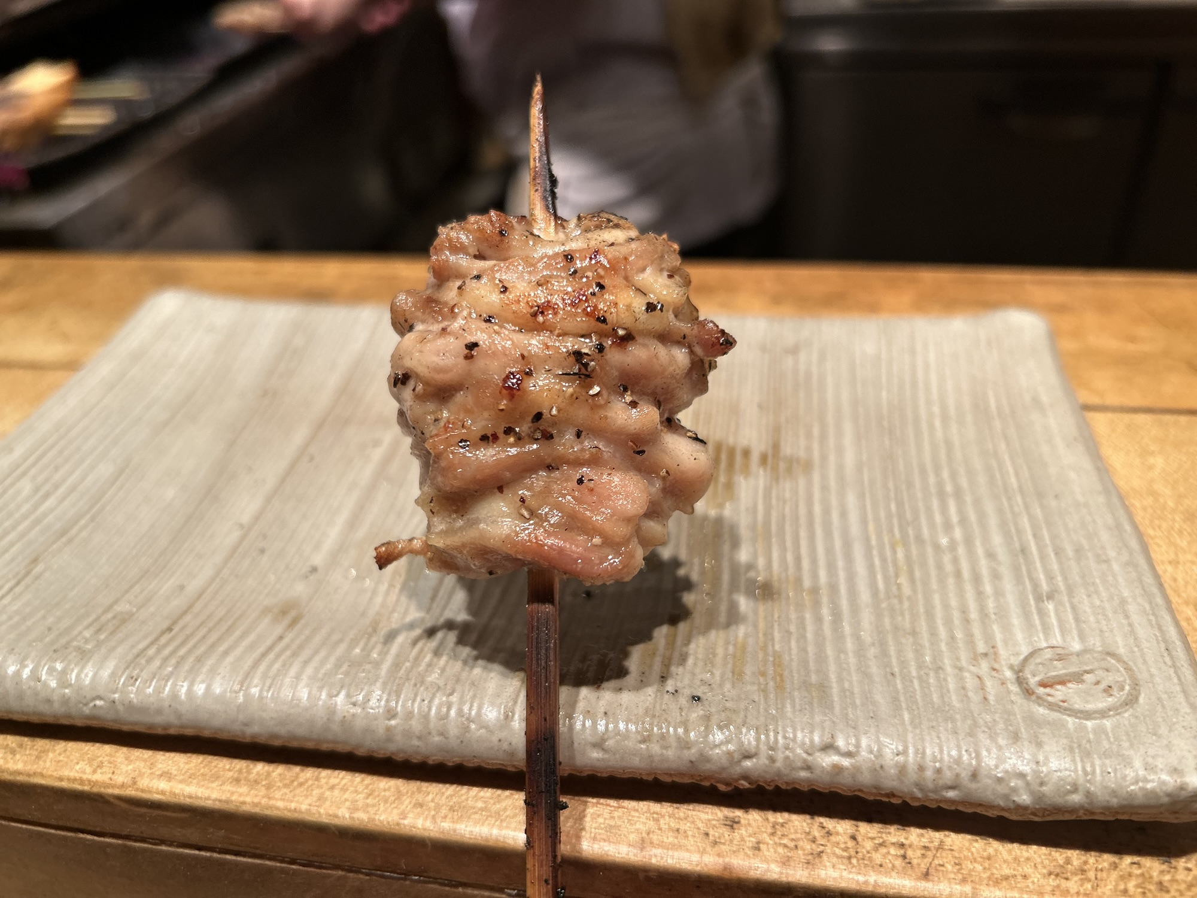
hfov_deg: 67.3
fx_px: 899
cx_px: 598
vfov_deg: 53.1
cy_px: 449
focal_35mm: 26
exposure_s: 1/50
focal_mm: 5.7
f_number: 1.5
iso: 80
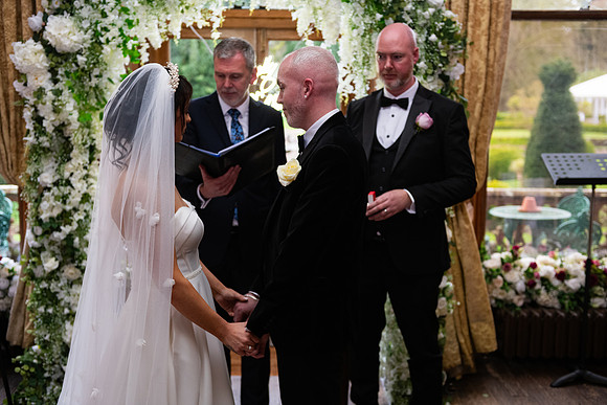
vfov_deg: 29.9
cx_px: 304
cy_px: 202
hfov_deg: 43.6
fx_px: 759
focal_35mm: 45
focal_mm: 45
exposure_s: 1/160
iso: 1000
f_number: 3.5
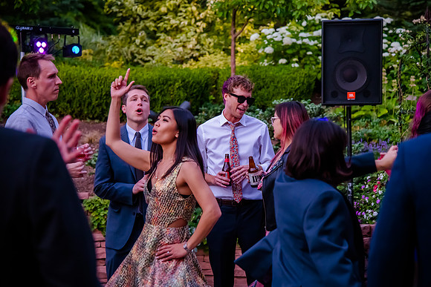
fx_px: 1009
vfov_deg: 16.2
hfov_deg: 24.1
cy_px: 144
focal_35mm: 84
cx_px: 219
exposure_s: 1/320
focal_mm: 82
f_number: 4
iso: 4000
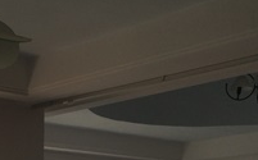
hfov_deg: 20.3
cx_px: -27
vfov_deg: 12.1
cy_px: 300
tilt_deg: -4.5
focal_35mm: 98
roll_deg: +0.4
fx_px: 688
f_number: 2.2
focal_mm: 4.15
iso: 32
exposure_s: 1/376
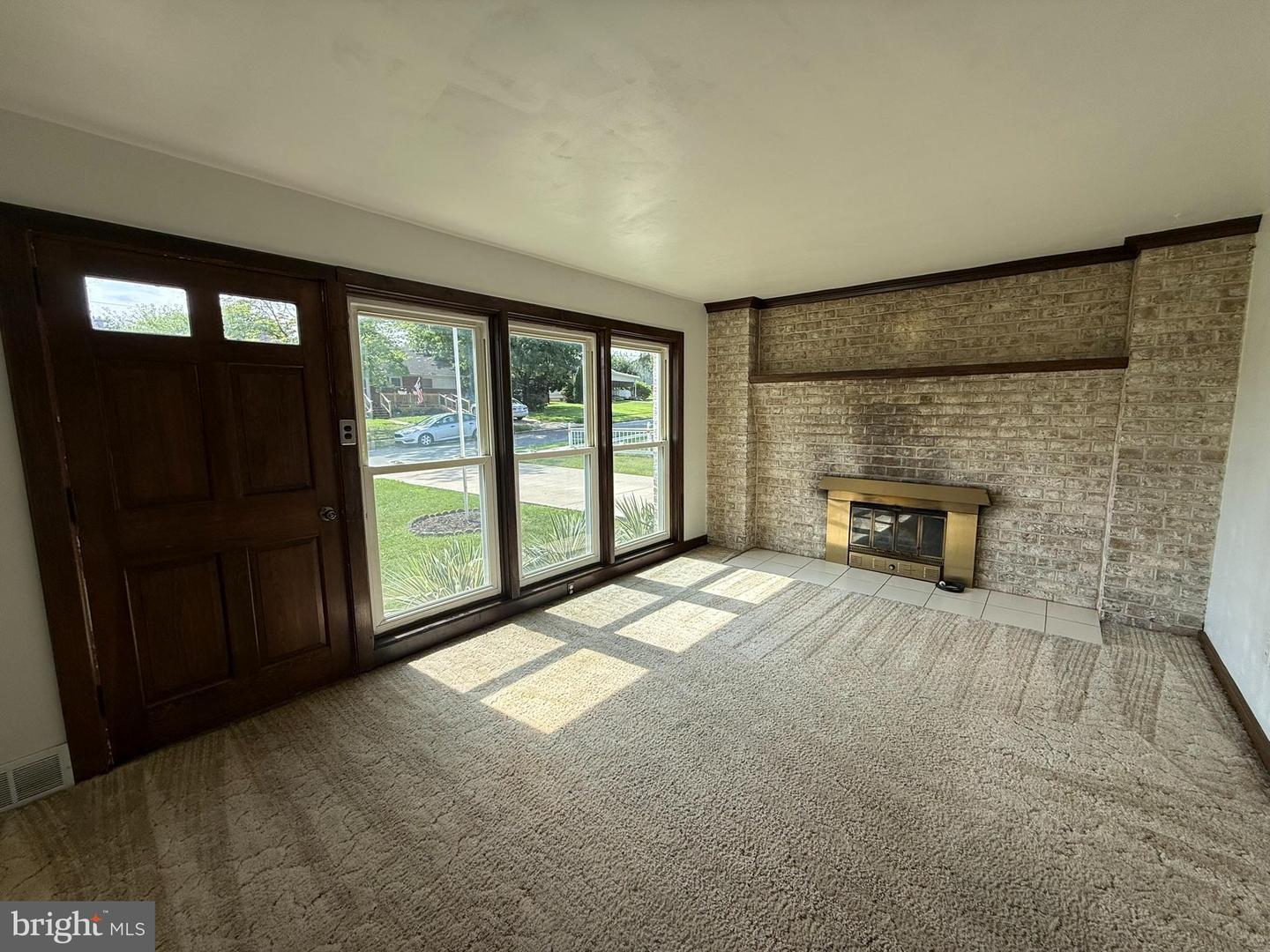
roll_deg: +1.3
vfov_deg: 85.7
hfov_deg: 102.1
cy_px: 476
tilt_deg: -7.3
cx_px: 635
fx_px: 514
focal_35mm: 14
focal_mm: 2.22
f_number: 2.2
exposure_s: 1/472
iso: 50
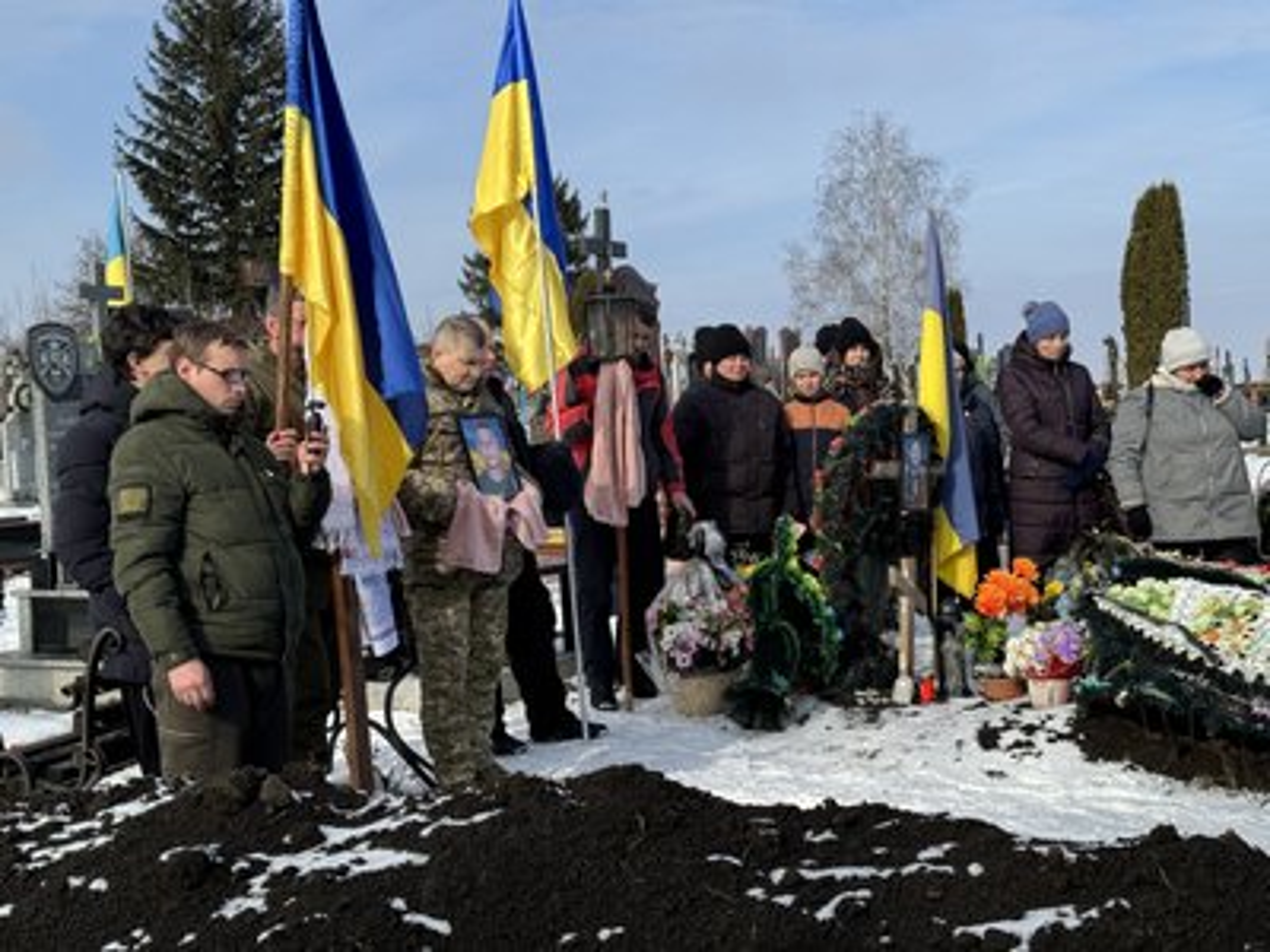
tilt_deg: -1.5
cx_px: 635
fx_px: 1761
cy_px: 476
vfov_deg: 30.3
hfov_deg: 39.7
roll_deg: +2.6
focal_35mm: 48
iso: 64
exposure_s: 1/3425
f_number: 1.78
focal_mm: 6.76
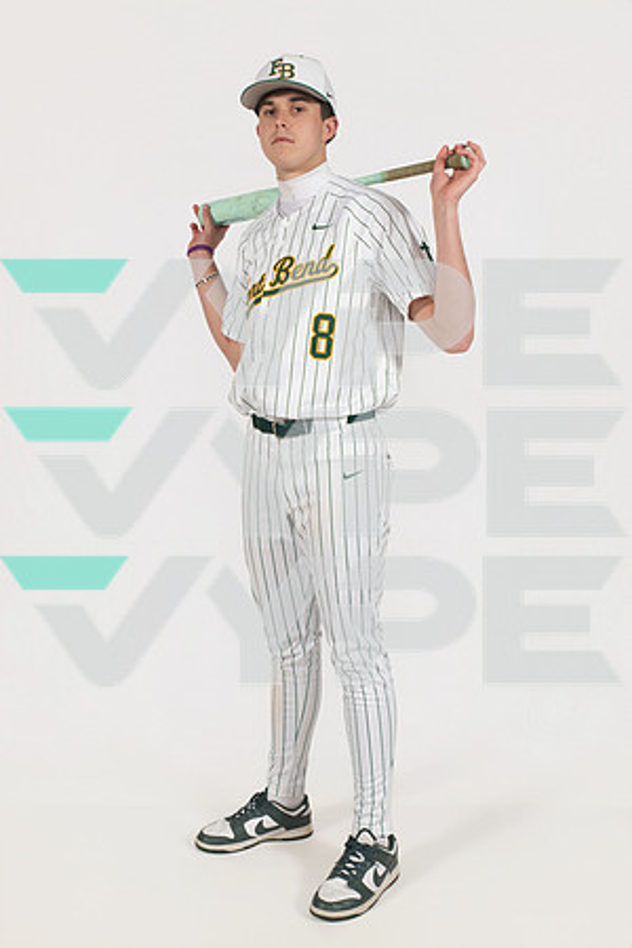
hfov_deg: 33.4
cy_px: 474
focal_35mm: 40
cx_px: 316
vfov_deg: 48.5
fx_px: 1053
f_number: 8
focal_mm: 40
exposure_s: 1/320
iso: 640
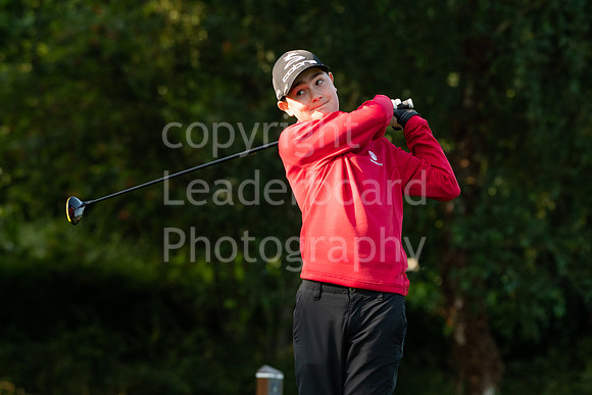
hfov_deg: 5.5
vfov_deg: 3.7
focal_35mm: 375
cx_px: 296
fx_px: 6168
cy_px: 198
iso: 1000
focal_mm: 250
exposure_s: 1/1250
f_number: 6.3
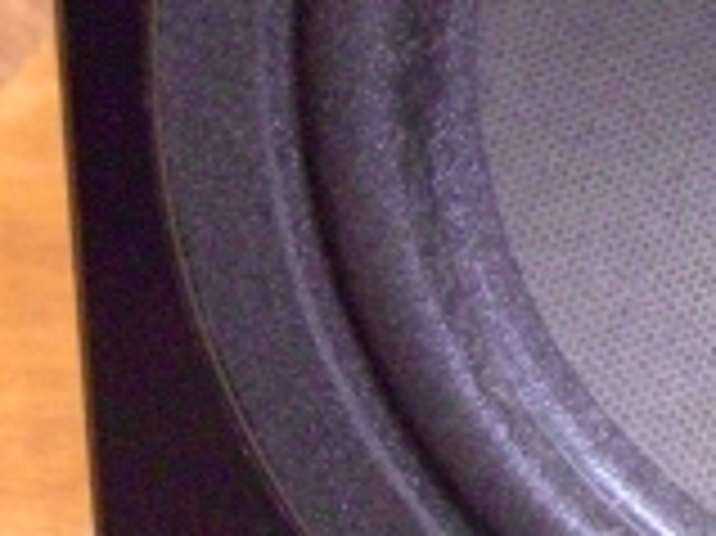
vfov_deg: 5.6
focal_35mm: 266
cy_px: 95
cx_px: 1112
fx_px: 5498
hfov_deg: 7.3
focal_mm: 13.7
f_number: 3.8
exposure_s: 1/30
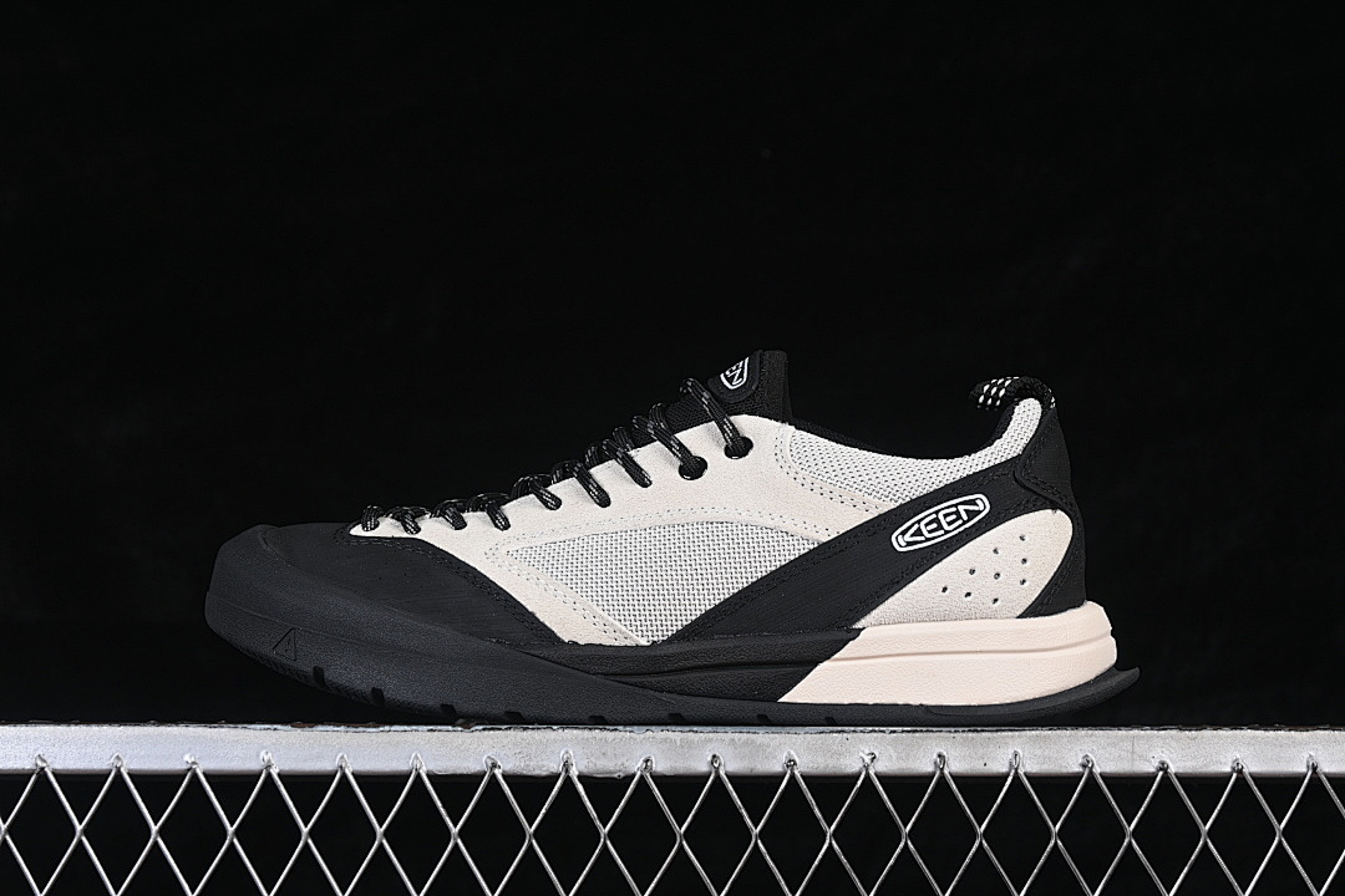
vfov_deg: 18.2
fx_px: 2802
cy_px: 448
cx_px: 672
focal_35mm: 75
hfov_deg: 27.0
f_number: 7.1
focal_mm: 50
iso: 160
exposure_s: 1/80
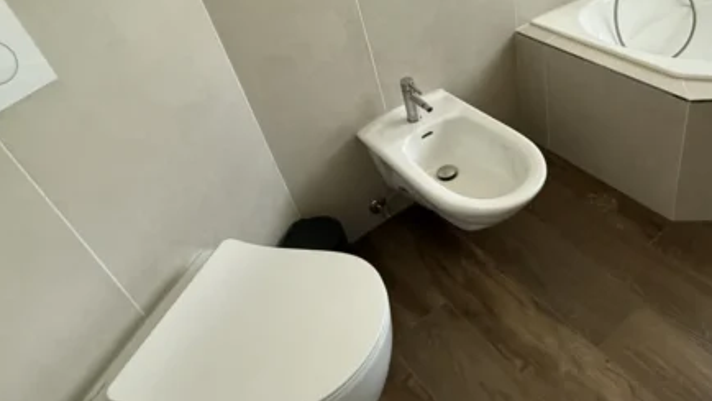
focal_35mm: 27
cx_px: 532
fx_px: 510
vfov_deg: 42.3
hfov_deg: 65.7
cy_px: 131
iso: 400
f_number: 2.2
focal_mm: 2.2
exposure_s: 1/60
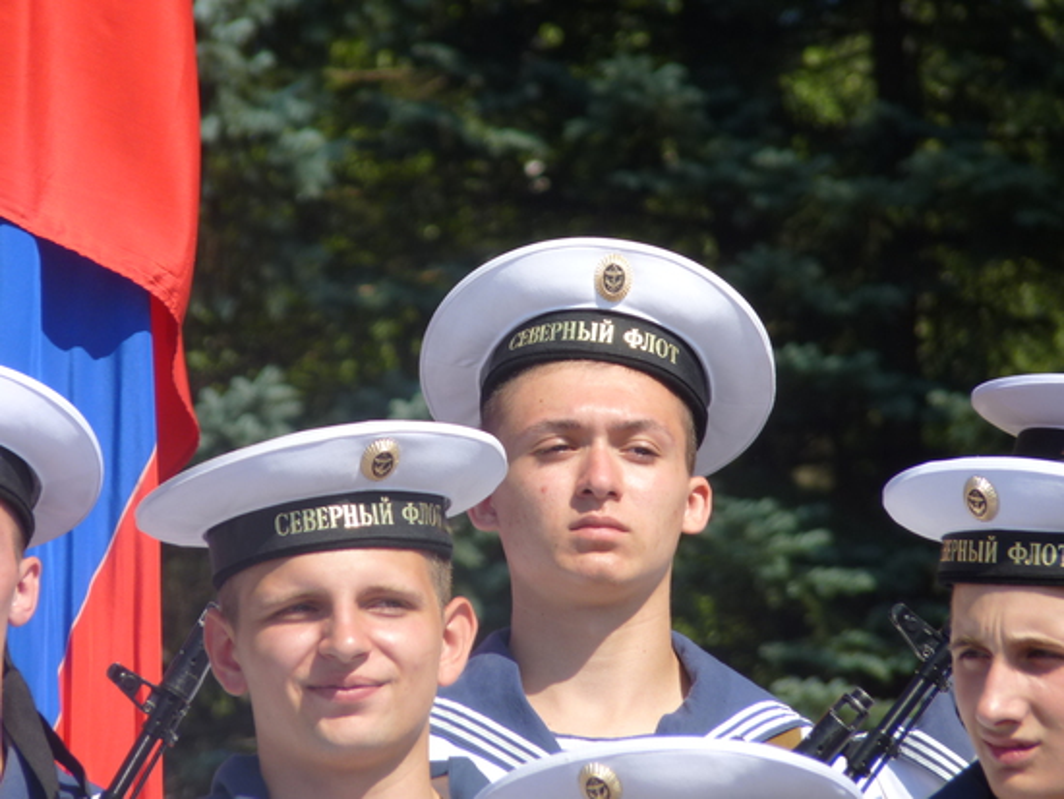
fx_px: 14391
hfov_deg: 4.2
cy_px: 400
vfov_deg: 3.2
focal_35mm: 468
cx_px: 532
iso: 80
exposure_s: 1/400
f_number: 5.6
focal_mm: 83.2
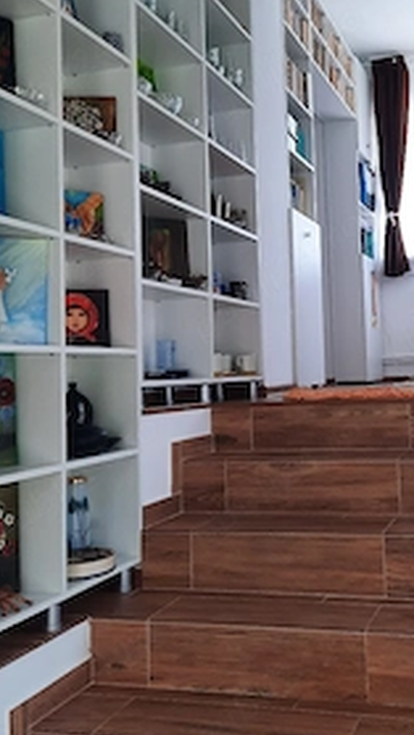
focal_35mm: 39
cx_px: 330
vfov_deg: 51.4
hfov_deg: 29.8
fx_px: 761
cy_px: 308
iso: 32
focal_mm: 4.6
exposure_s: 1/60.2
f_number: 2
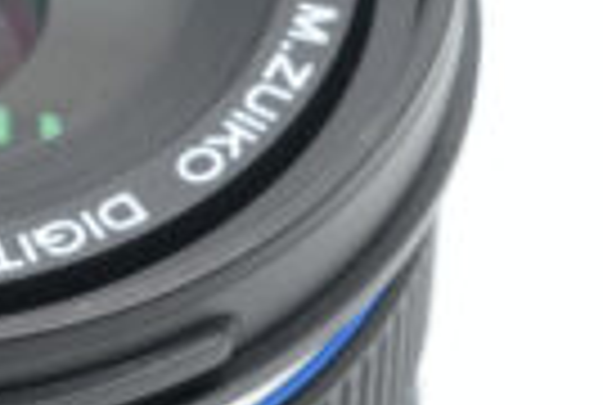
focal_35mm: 335
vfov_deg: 4.1
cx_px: -126
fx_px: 5624
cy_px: -117
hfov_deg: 6.1
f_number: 10
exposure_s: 1/80
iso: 320
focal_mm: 50
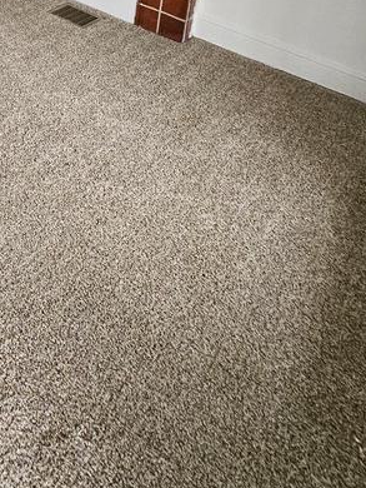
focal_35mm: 36
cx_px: -37
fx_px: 507
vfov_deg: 36.7
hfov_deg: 34.3
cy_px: -123
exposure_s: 1/60
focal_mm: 1.74
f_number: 2.2
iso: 320
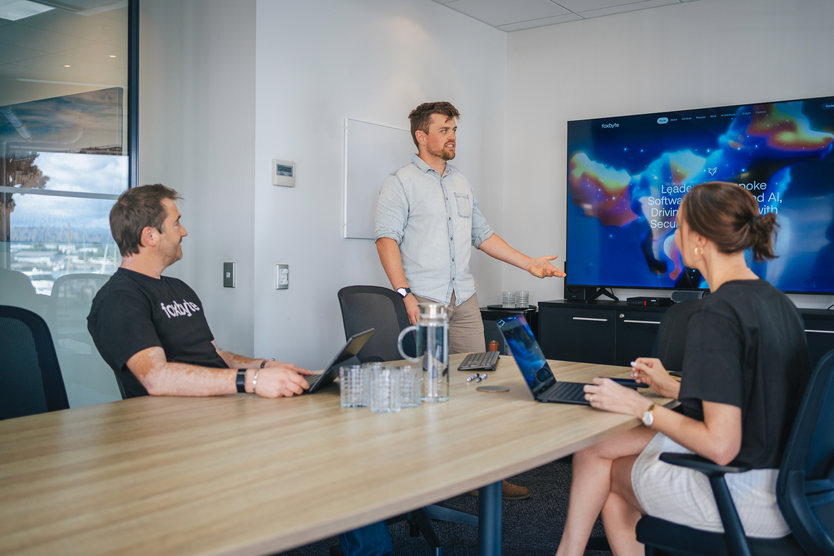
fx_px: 811
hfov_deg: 54.4
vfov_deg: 37.9
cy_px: 278
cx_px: 417
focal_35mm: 35
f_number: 2.2
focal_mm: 35
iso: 500
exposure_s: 1/640
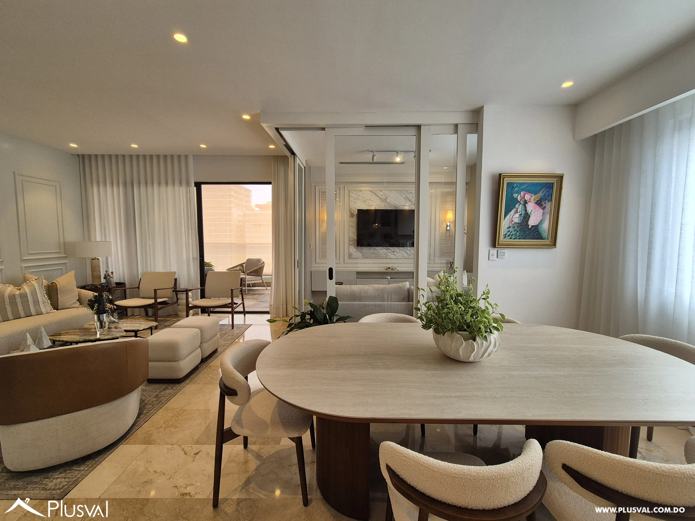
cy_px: 260
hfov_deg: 106.2
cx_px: 348
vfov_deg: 89.9
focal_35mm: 13
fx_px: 261
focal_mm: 2.2
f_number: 2.2
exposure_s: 1/123
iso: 50
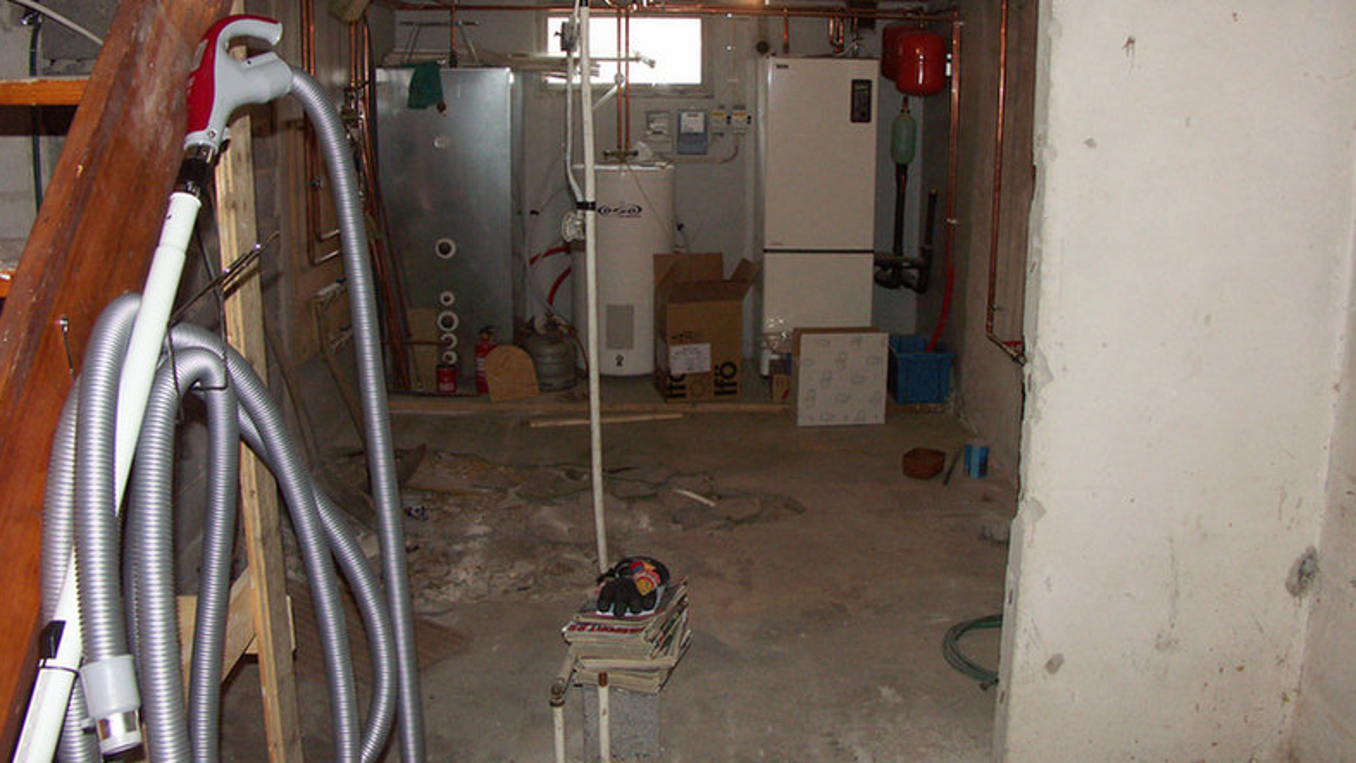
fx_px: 1115
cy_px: 307
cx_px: 681
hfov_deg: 62.6
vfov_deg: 37.7
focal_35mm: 31
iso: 200
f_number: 2.8
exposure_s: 1/50
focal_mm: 7.21
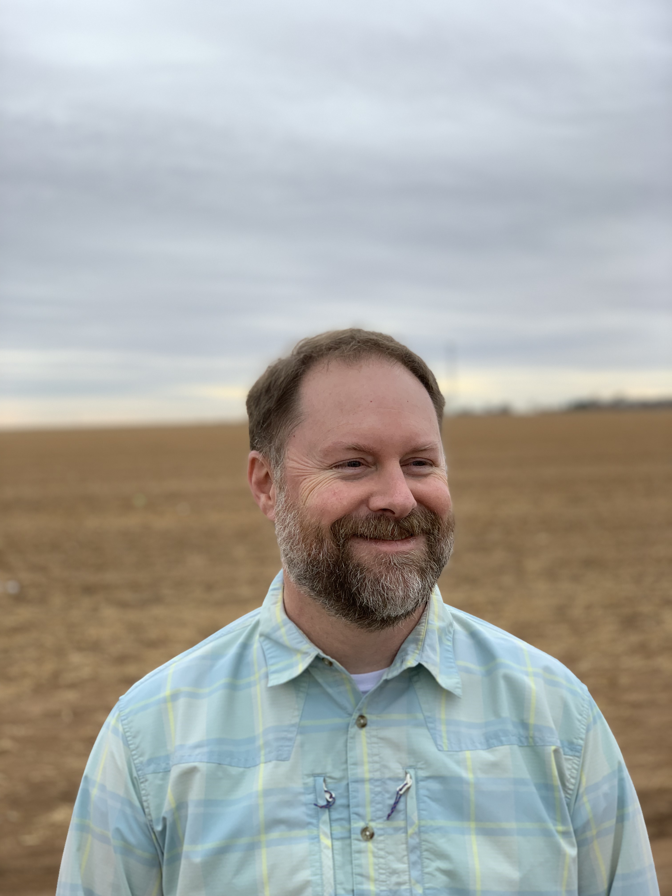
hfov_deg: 28.0
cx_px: 336
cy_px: 448
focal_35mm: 52
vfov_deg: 36.8
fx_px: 1346
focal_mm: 6
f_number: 2.4
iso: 16
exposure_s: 1/335
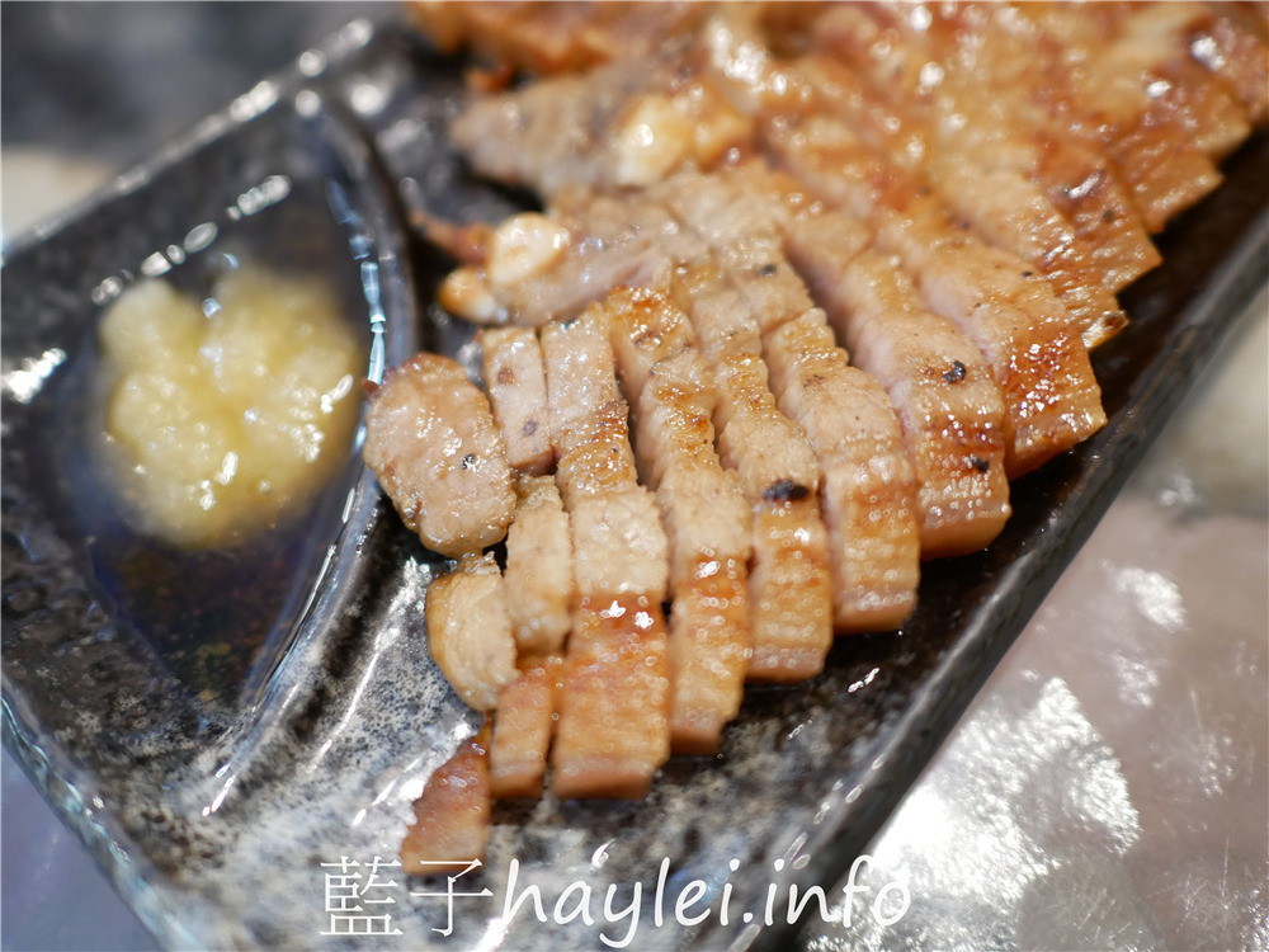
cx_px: 634
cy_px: 476
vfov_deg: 46.8
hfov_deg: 60.0
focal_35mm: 30
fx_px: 1100
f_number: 1.7
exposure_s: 1/60
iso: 1250
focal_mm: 15
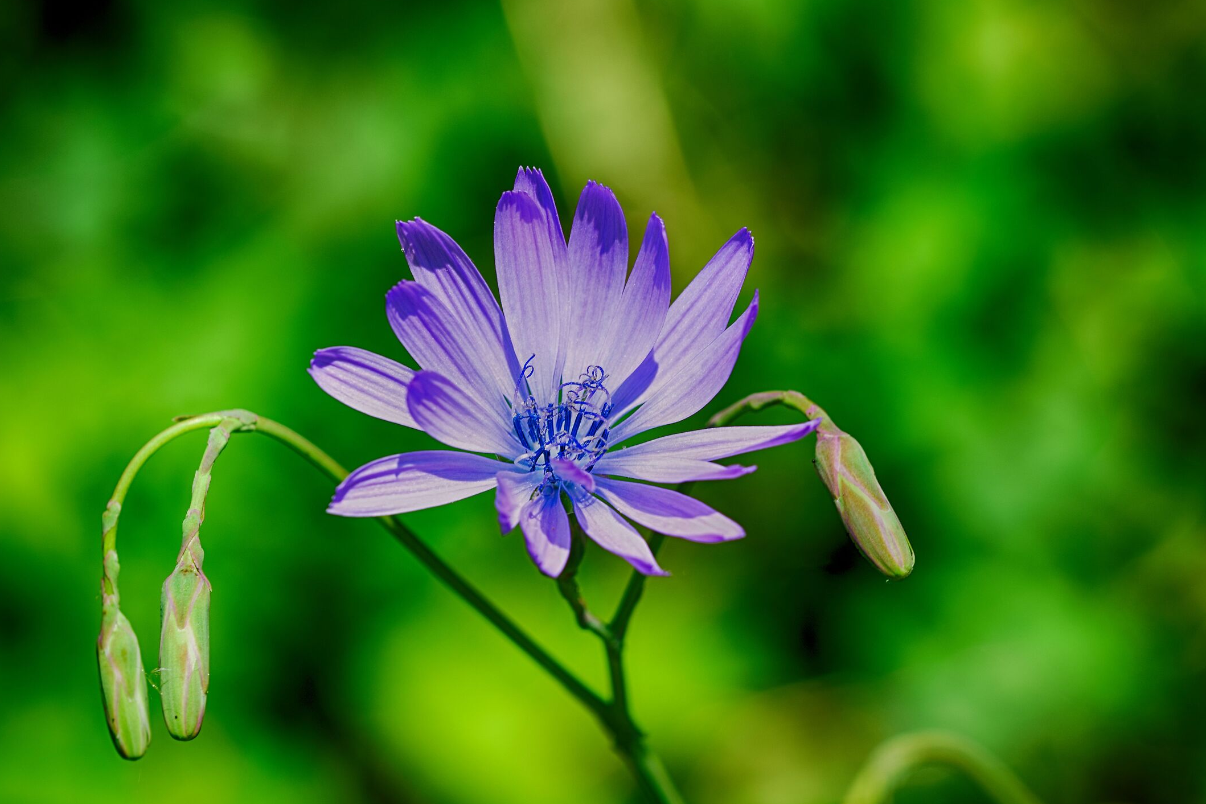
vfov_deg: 9.0
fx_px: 5125
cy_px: 429
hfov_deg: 13.4
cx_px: 558
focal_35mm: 153
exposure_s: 1/100
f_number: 9
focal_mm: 90
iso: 100
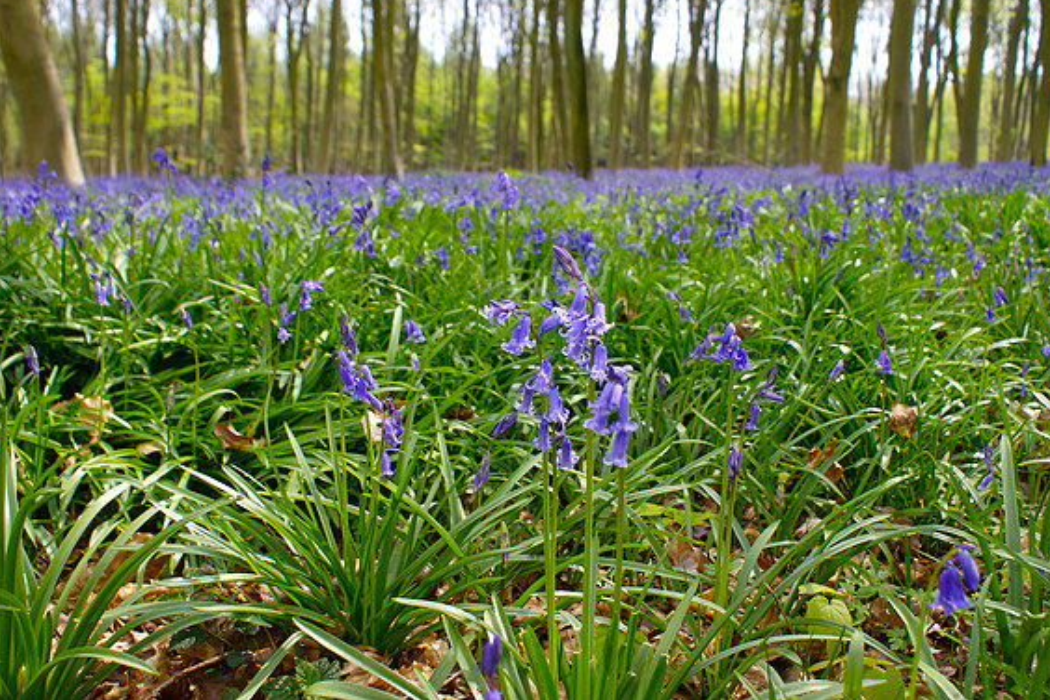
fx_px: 992
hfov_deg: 55.8
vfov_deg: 38.9
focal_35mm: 34
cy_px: 341
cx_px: 538
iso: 100
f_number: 5.6
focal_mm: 22
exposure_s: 1/80
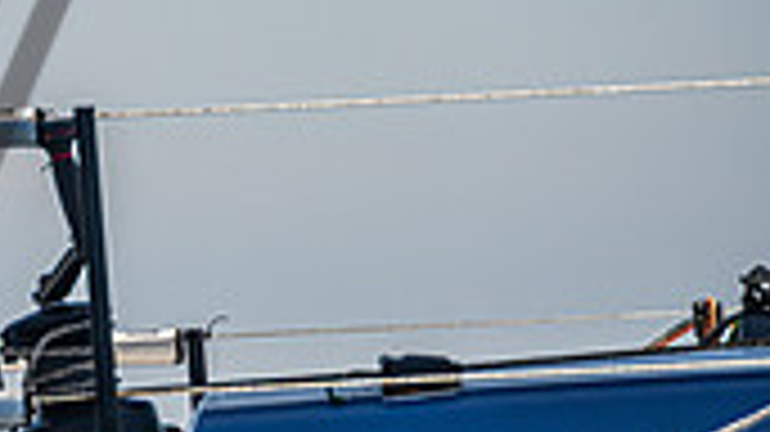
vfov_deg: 1.5
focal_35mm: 818
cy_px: 38
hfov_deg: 2.6
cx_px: -509
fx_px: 16694
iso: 400
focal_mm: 230
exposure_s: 1/1600
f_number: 8
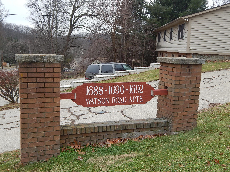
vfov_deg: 37.7
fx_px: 252
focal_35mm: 38
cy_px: 86
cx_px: 115
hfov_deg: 49.0
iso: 125
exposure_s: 1/125
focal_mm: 6.8
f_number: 3.4
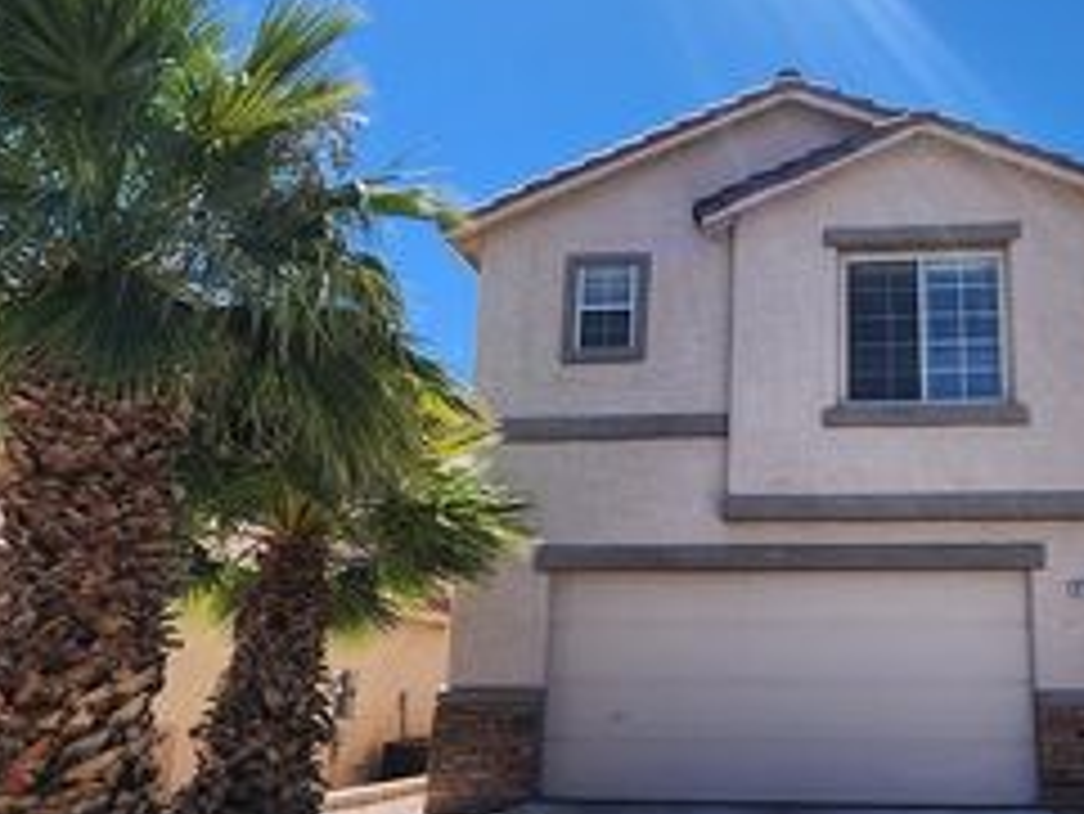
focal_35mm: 27
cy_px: 506
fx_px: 846
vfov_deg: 50.9
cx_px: 810
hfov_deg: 61.7
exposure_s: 1/2049
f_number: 2.2
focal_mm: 2.2
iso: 50
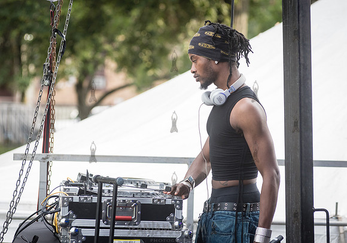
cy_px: 110
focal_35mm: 196
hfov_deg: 10.3
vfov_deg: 7.3
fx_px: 1919
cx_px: 185
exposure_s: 1/1000
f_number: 5
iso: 1000
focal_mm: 170
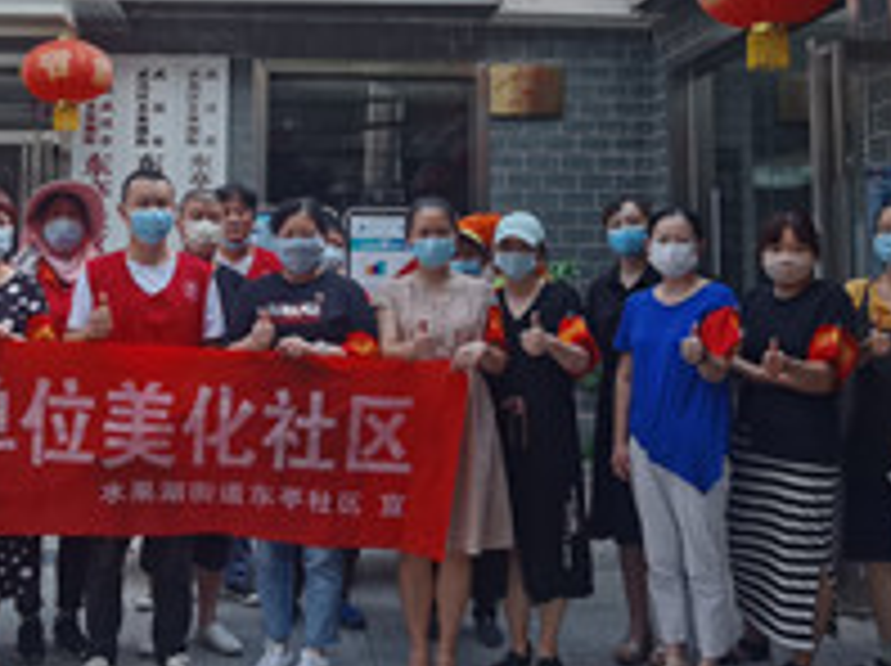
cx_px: 279
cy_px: 182
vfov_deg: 33.0
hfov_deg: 43.1
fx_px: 1105
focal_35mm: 43
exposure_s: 1/244
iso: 50
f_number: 2.2
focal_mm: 2.26
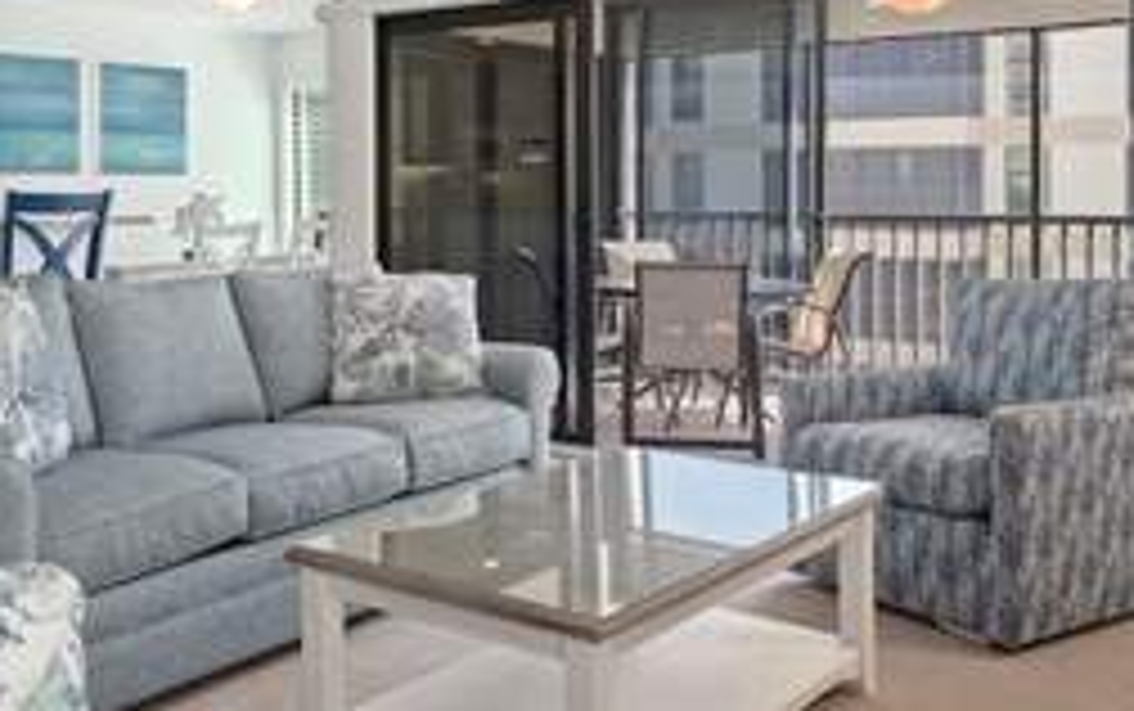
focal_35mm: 42
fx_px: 1299
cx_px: 428
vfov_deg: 30.1
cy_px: 182
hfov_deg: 46.8
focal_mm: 13
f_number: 9
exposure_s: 1/1.25
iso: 160
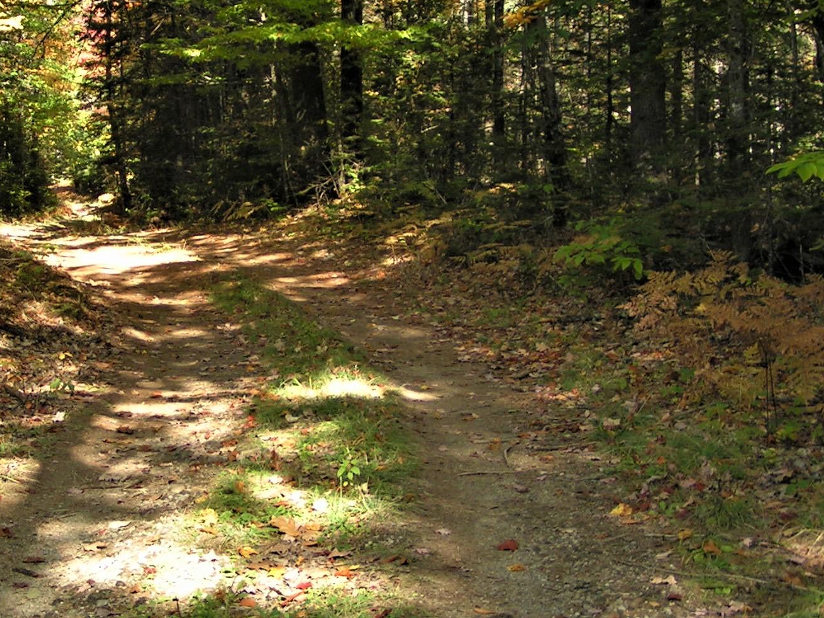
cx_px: 280
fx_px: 1428
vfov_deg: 24.4
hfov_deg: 31.9
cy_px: 243
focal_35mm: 60
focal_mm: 5.8
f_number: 2.8
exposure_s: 1/100
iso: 50
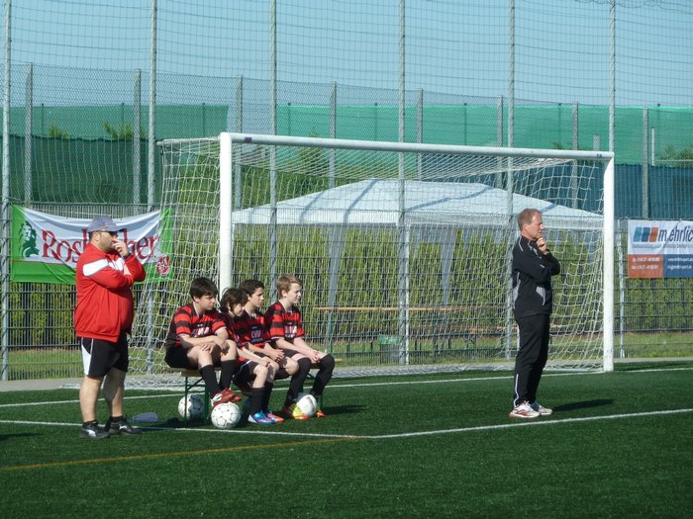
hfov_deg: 10.9
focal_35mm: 182
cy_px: 260
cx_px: 346
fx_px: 3644
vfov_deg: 8.2
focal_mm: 29.9
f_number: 4.5
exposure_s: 1/500
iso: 80
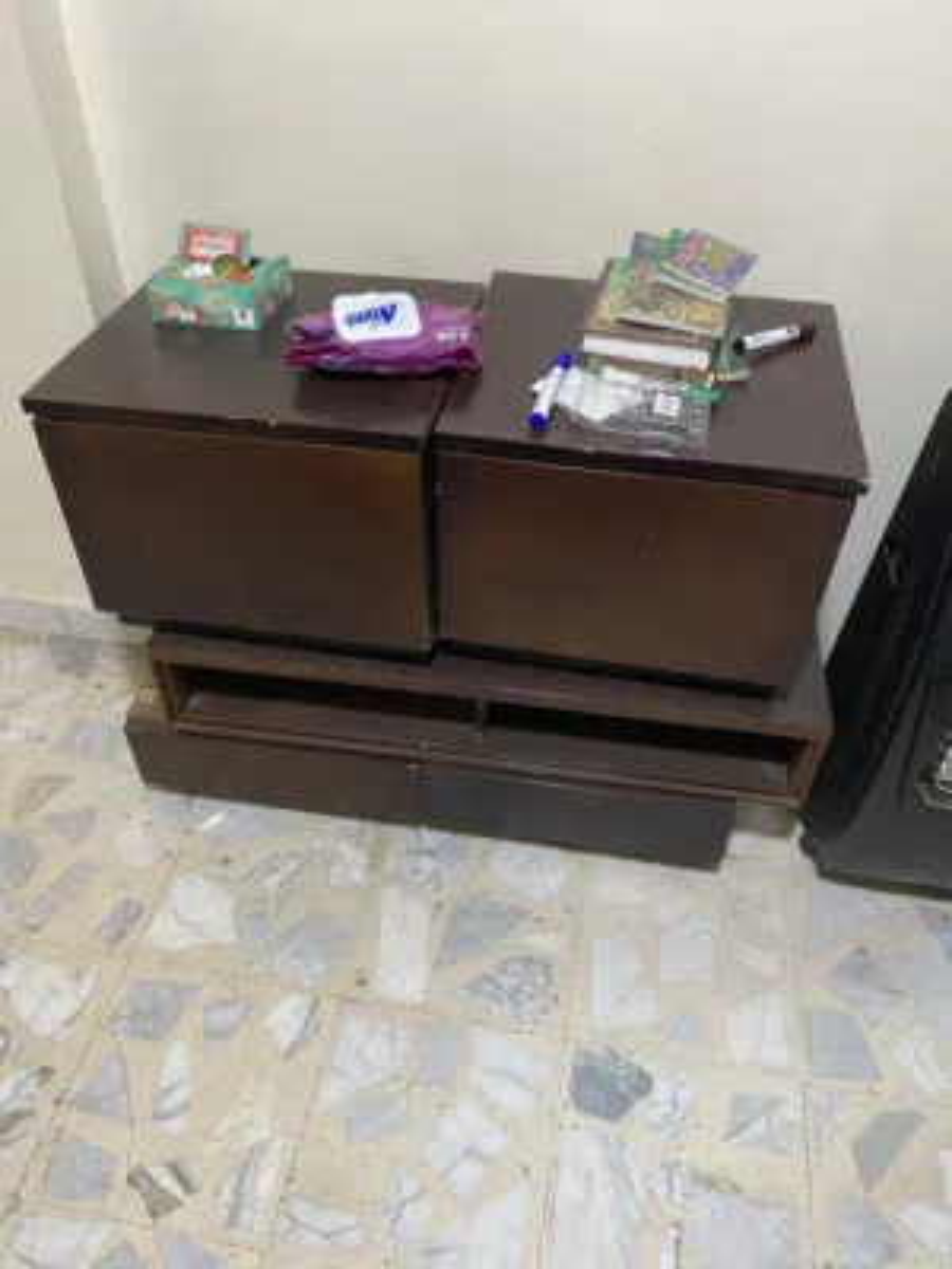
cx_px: 476
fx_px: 953
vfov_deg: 67.3
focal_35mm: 26
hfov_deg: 53.1
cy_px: 634
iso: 200
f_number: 1.8
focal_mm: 4.25
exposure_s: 1/50
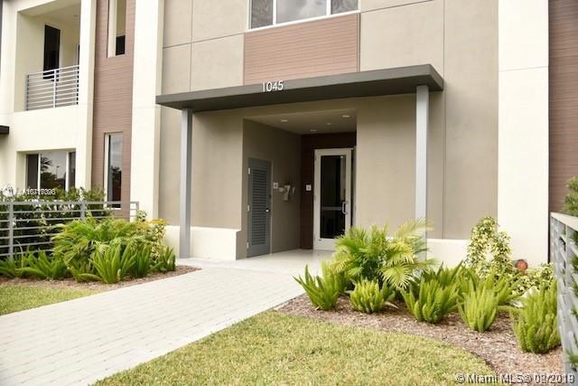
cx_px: 289
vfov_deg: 43.6
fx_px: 482
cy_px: 193
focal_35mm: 30
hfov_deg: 61.9
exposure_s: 1/250
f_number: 4
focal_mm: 30
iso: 100
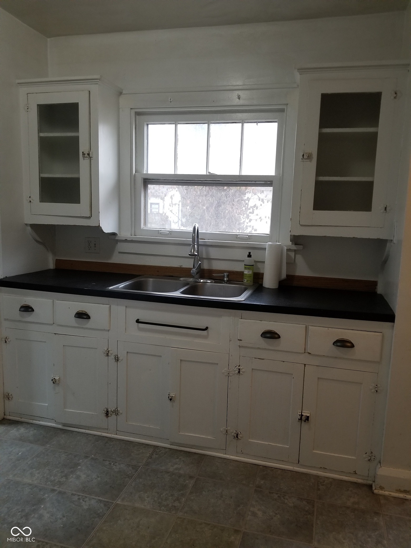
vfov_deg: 67.3
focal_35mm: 26
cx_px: 206
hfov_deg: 53.1
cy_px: 274
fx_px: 412
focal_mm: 4.25
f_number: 1.7
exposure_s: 1/30
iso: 200
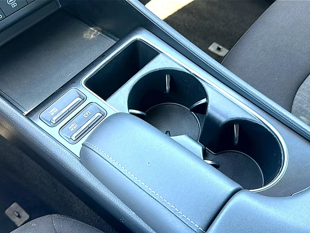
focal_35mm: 32
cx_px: 155
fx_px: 287
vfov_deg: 44.2
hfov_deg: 56.8
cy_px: 116
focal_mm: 6.86
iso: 64
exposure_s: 1/40
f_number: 1.78
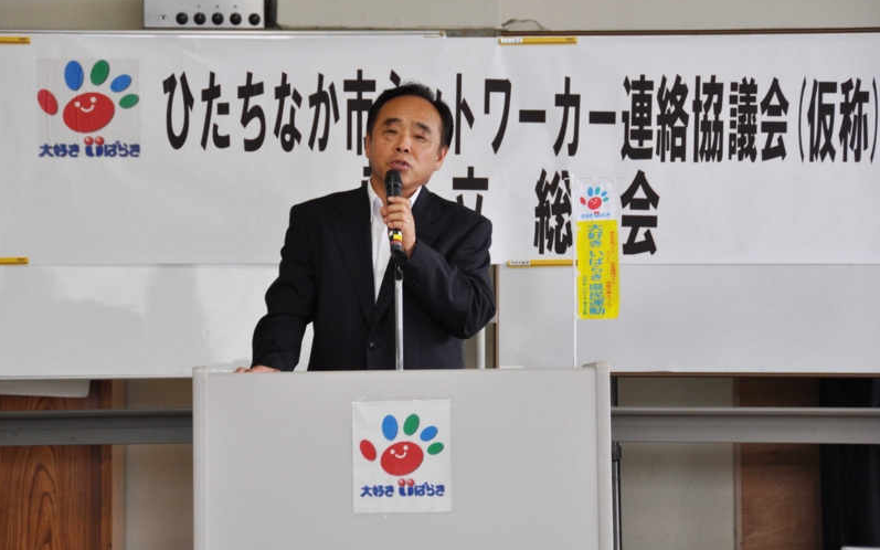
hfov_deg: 14.4
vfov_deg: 9.0
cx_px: 439
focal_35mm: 146
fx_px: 3490
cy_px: 270
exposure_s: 1/60
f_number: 5.3
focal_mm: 95
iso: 400
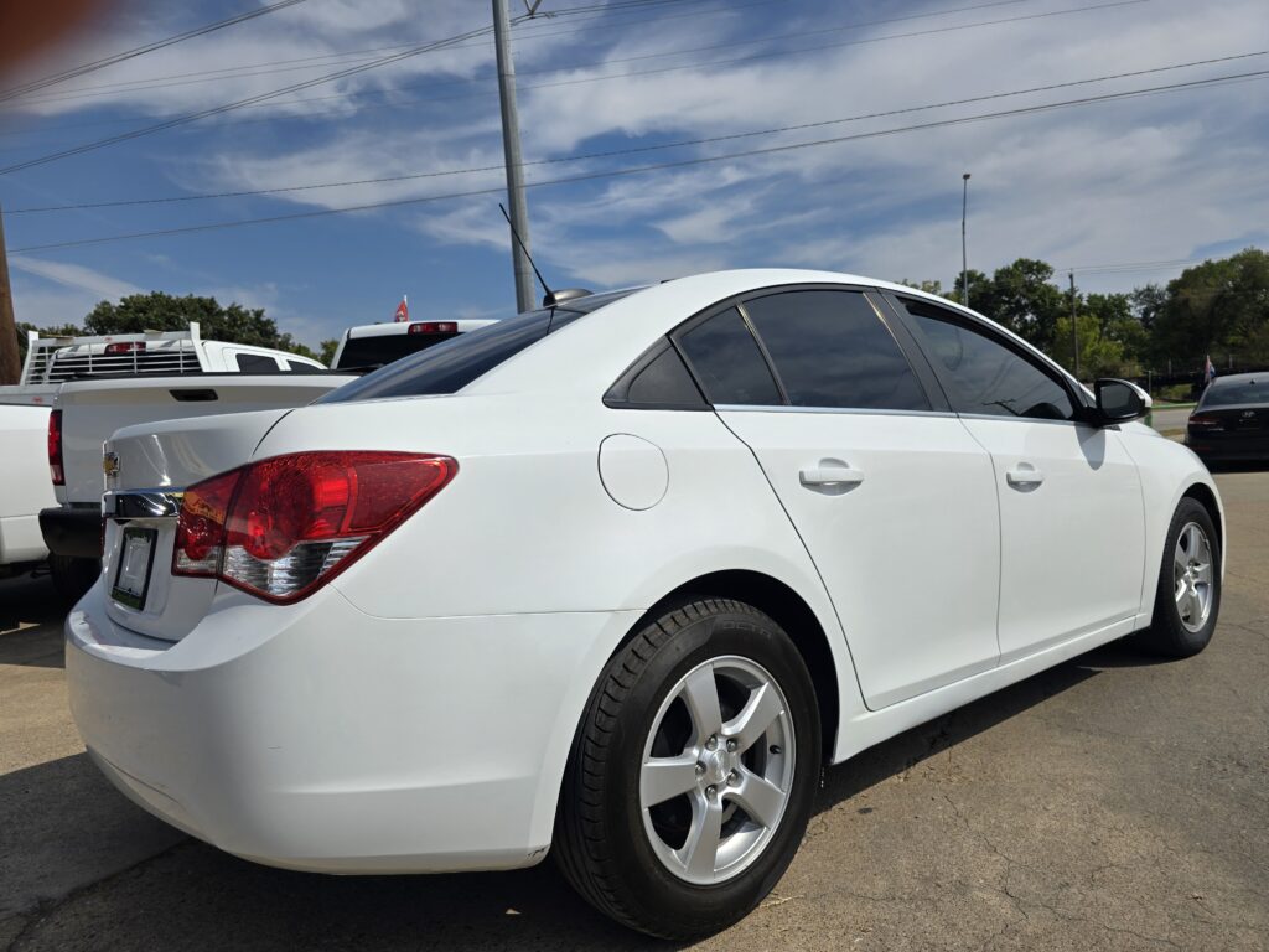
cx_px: 634
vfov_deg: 58.9
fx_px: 843
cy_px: 476
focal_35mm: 23
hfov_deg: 73.9
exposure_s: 1/2314
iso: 12
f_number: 1.7
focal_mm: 6.3
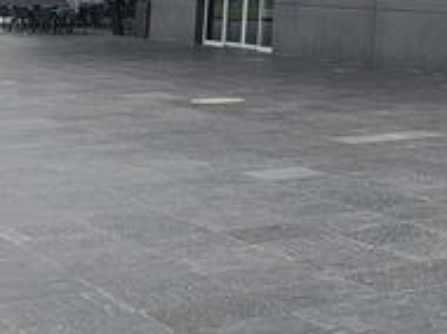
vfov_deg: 14.3
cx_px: 640
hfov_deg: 18.3
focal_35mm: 97
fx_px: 1251
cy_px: -162
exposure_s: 1/1321
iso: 16
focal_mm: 6.3
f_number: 1.7
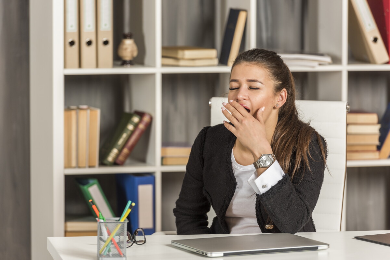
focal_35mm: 200
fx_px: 2166
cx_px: 195
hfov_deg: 10.3
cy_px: 130
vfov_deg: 6.9
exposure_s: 1/160
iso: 320
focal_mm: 200
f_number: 4.5
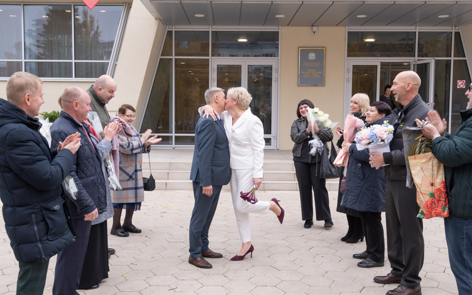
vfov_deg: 34.4
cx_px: 231
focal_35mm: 37
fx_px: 476
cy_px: 138
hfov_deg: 52.7
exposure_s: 1/100
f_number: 10
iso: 360
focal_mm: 35
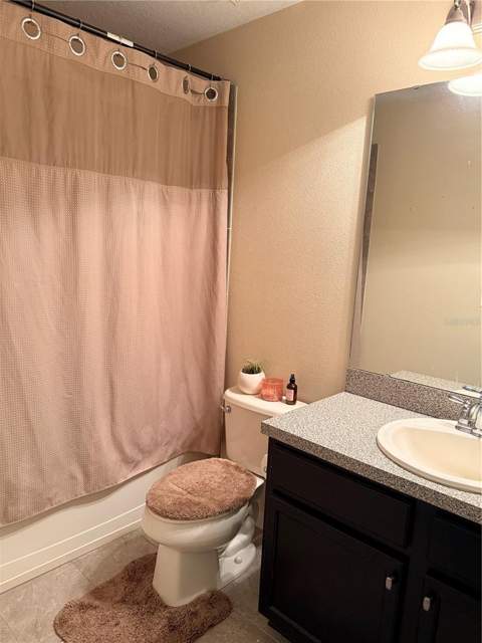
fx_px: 446
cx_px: 241
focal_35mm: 24
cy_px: 322
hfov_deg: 56.8
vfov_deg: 71.6
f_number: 1.78
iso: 400
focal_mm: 6.76
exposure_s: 1/60
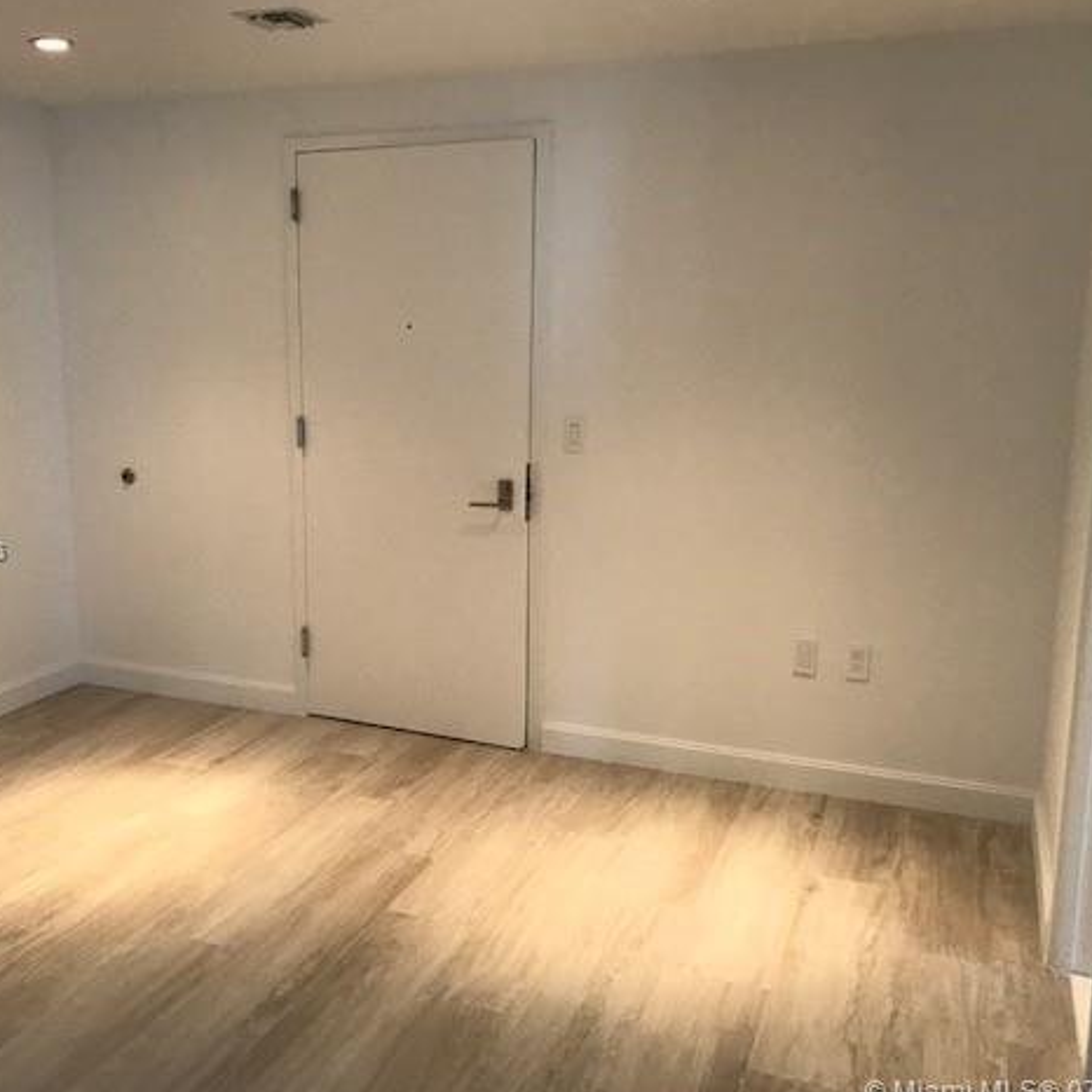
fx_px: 1213
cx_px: 434
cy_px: 551
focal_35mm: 34
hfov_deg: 48.1
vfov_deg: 48.5
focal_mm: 3.99
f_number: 1.8
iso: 40
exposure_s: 1/24
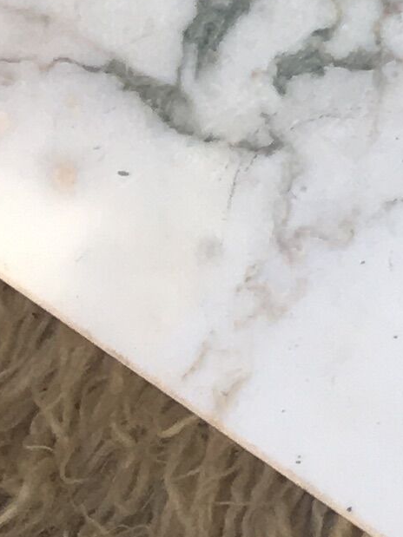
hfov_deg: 7.1
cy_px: -442
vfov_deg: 9.9
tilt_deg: -63.3
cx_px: 1179
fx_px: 2935
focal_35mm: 189
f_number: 2.2
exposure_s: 1/172
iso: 25
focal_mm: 4.15
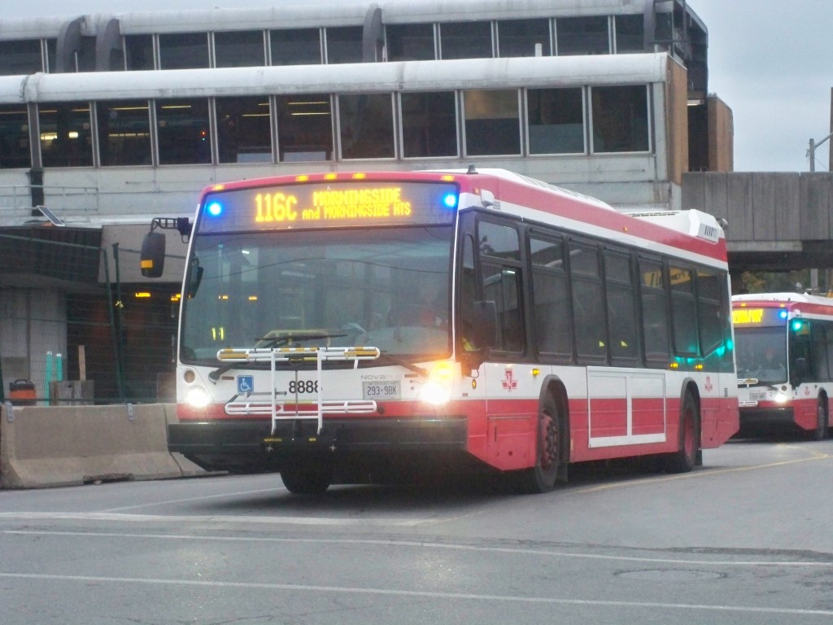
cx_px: 416
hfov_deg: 18.7
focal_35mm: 105
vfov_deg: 14.1
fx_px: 2527
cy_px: 312
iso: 800
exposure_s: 1/100
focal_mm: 18.8
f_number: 5.7
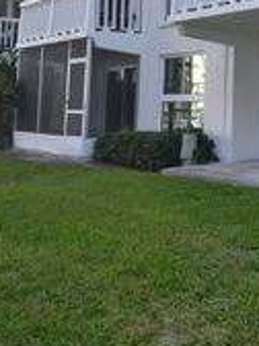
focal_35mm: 60
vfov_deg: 30.9
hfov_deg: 20.4
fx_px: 599
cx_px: 405
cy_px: 40
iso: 250
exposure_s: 1/125
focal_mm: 14
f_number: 5.6
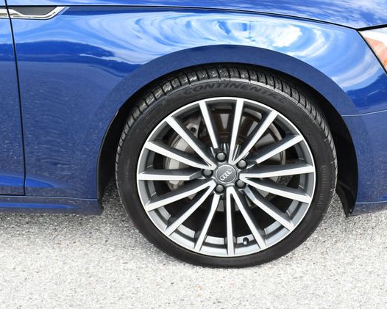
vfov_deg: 23.9
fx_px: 733
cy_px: 154
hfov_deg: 29.5
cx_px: 214
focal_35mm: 64
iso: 280
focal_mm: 28
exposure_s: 1/250
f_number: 5.6
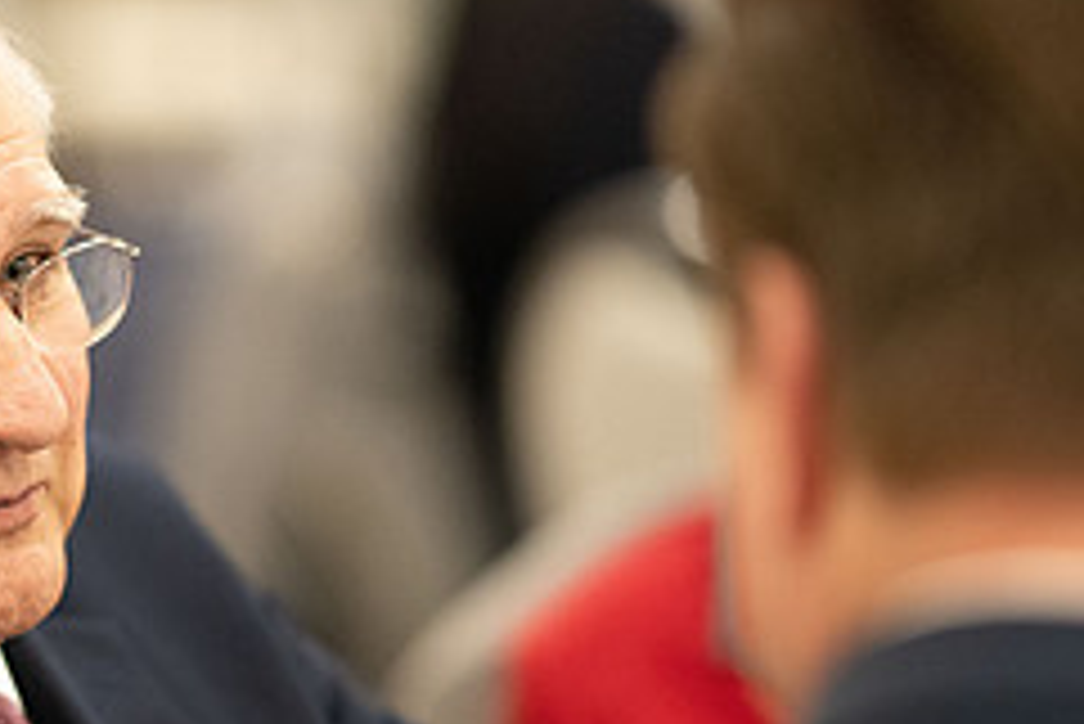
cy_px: 461
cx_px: 306
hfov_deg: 8.1
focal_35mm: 253
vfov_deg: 5.4
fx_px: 7622
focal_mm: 105
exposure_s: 1/160
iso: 3200
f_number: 1.4
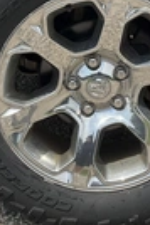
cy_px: 45
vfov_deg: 22.3
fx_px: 564
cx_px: 88
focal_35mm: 90
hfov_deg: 15.1
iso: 25
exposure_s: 1/1534
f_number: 1.8
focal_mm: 3
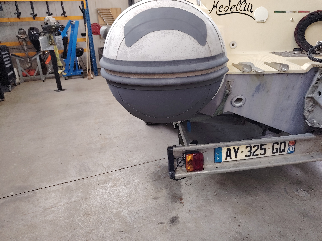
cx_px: 161
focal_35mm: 24
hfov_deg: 71.6
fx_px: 223
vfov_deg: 56.8
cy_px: 120
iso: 431
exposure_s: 1/33.3
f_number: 1.75
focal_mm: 5.25
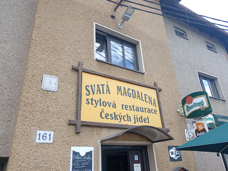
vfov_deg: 51.4
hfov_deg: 65.3
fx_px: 178
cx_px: 114
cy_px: 86
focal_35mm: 27
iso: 107
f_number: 1.9
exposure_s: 1/119
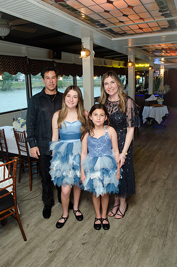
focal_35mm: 28
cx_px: 86
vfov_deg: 65.6
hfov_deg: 46.2
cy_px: 132
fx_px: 208
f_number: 5.6
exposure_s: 1/25
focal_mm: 18
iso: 400
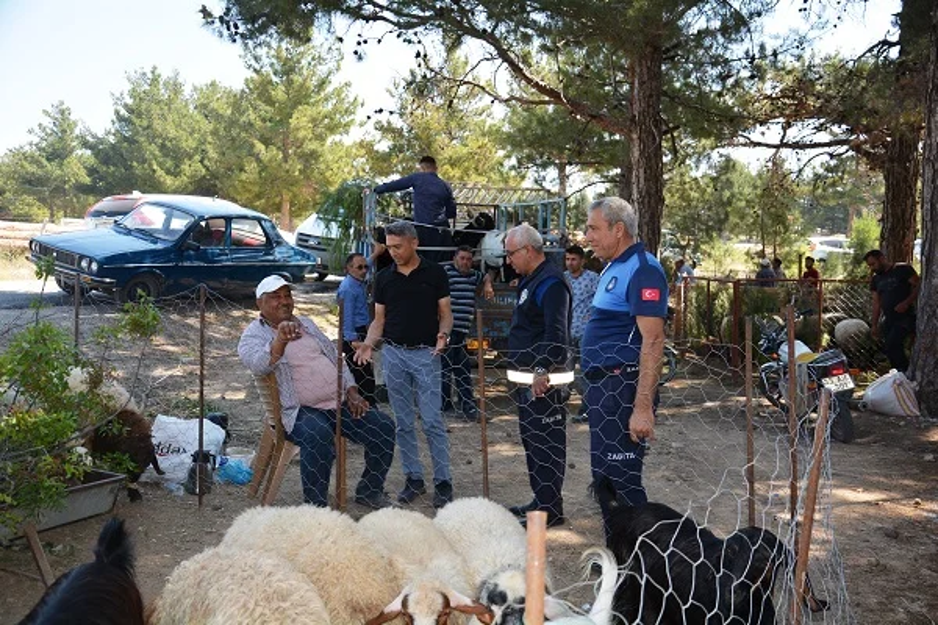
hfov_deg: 53.1
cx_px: 469
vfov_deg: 36.9
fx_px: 938
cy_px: 312
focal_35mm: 36
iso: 100
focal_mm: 24
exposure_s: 1/200
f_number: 4.5
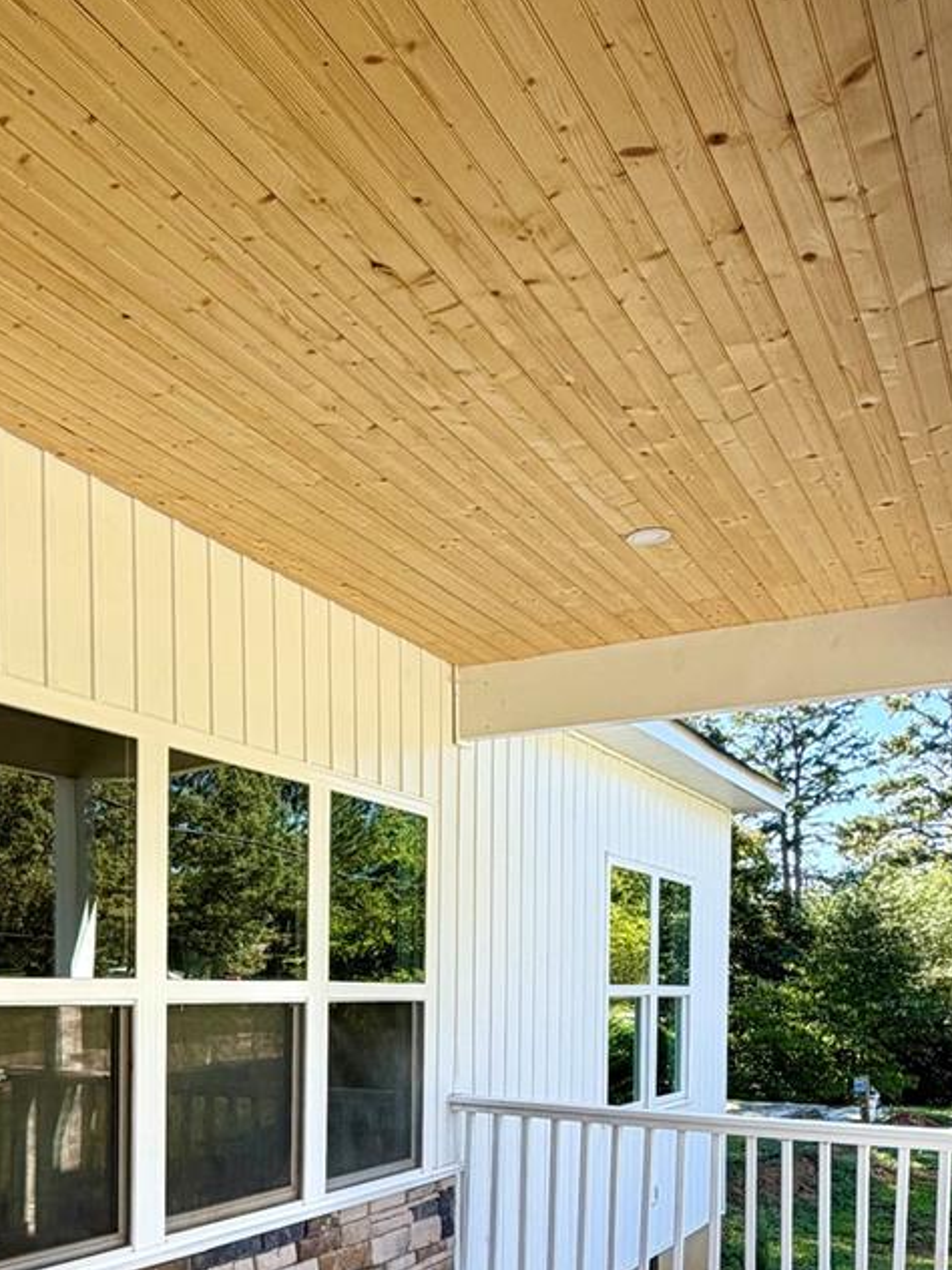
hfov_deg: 40.9
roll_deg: +0.1
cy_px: 1017
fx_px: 1247
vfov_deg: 50.7
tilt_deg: -1.0
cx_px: 267
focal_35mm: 34
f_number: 2.2
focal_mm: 2.22
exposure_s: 1/220
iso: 40
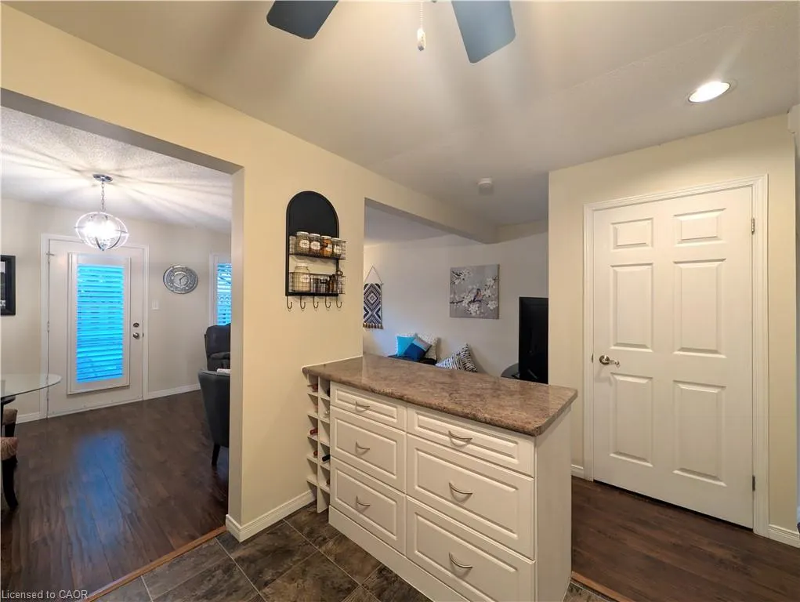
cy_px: 301
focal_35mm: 12
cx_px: 400
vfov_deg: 94.6
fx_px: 278
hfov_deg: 110.5
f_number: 1.7
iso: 49
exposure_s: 1/15
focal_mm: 2.02
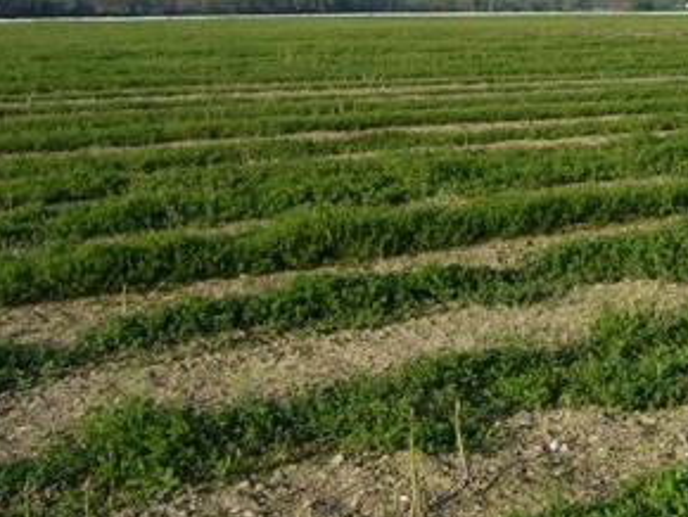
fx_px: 1472
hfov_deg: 25.8
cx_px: 569
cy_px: 127
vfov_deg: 19.8
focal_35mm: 74
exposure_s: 1/400
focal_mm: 5.8
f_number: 5.6
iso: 100
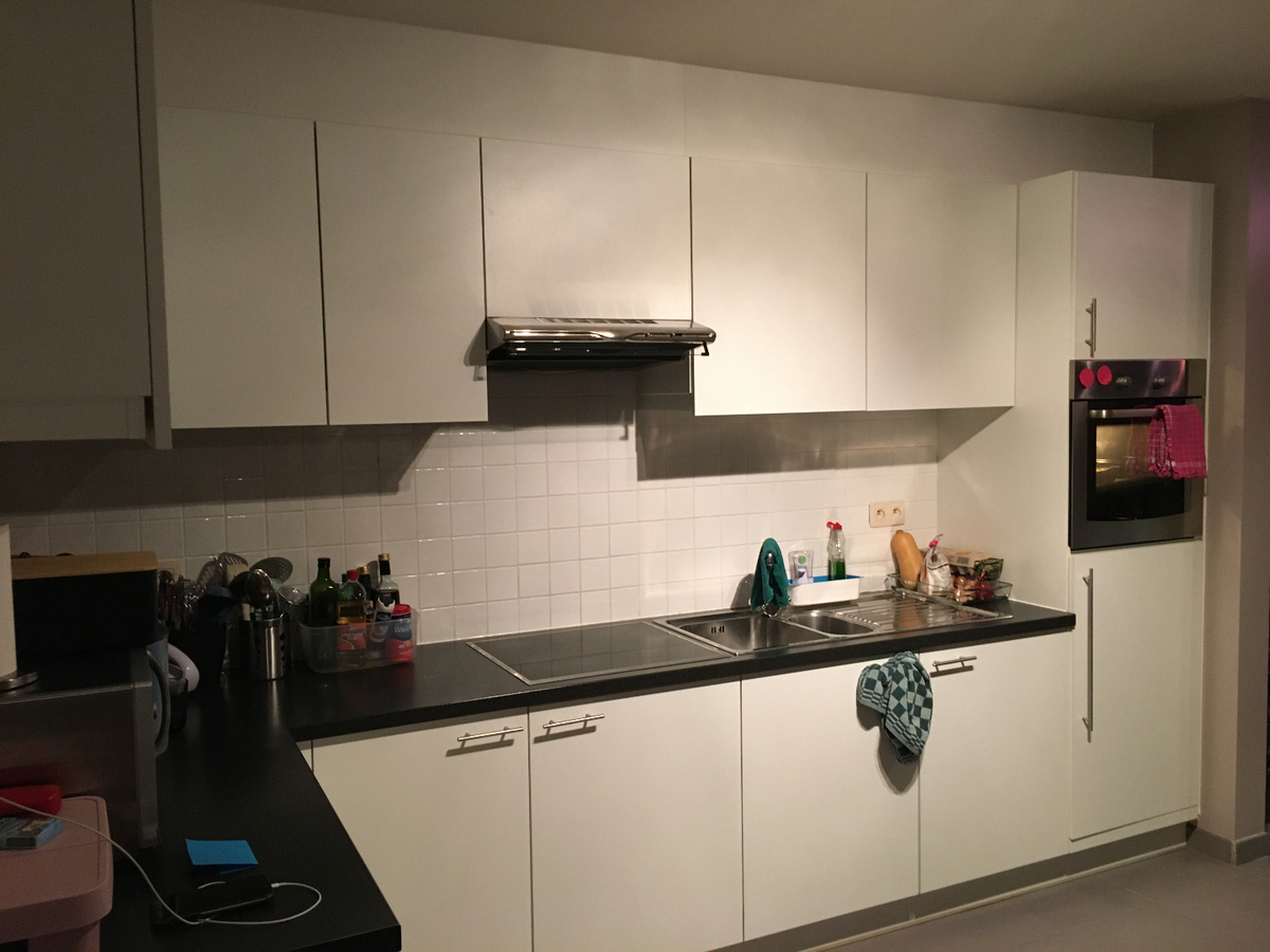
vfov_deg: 48.2
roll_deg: +1.6
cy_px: 476
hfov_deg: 61.7
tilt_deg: -3.8
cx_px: 635
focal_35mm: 29
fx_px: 1064
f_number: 2.2
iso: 200
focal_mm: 4.15
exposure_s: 1/20
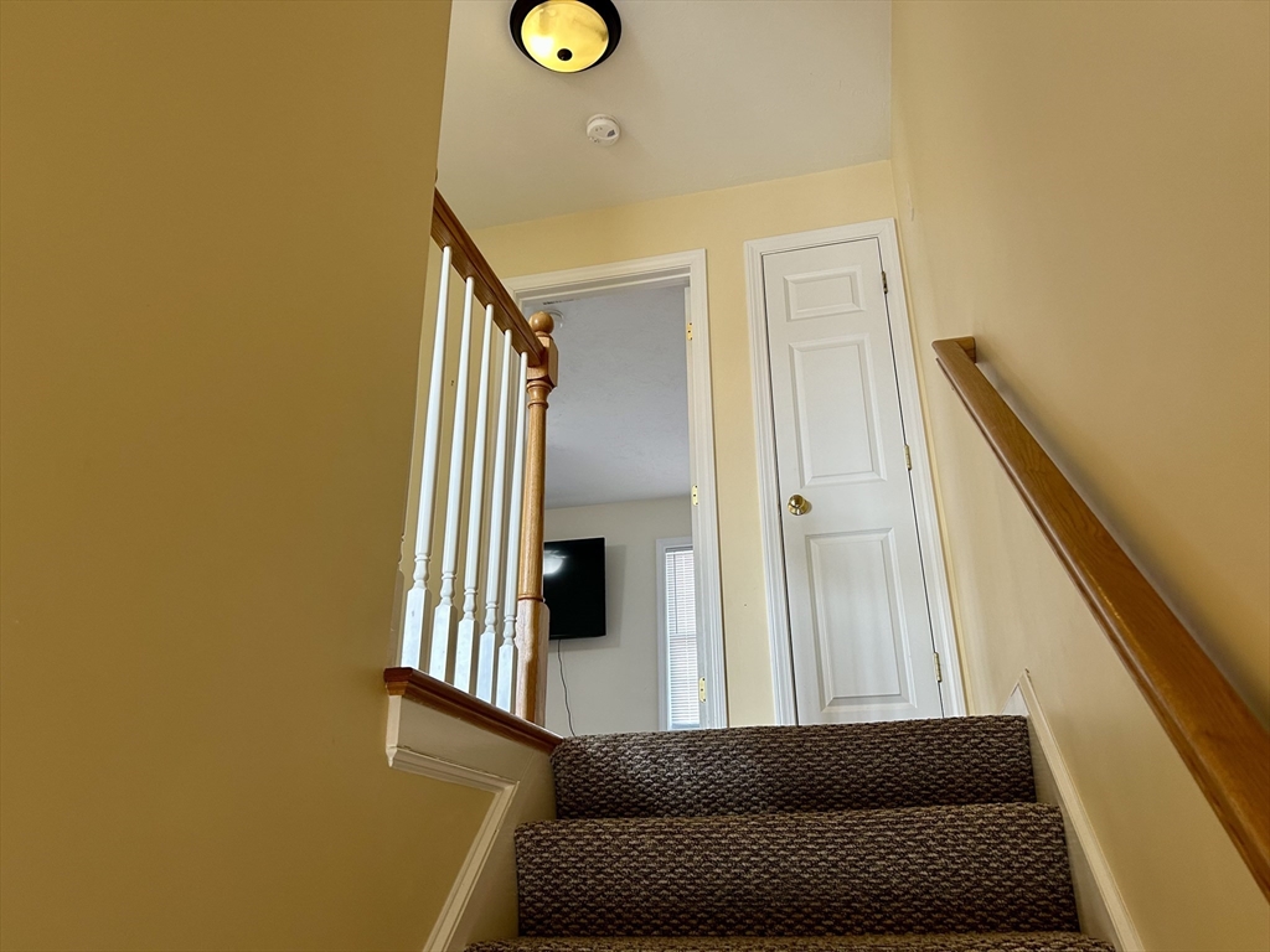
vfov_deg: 53.1
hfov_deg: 67.3
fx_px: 954
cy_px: 476
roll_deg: +1.5
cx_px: 635
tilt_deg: +24.4
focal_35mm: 26
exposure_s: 1/60
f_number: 1.5
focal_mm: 5.7
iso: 160
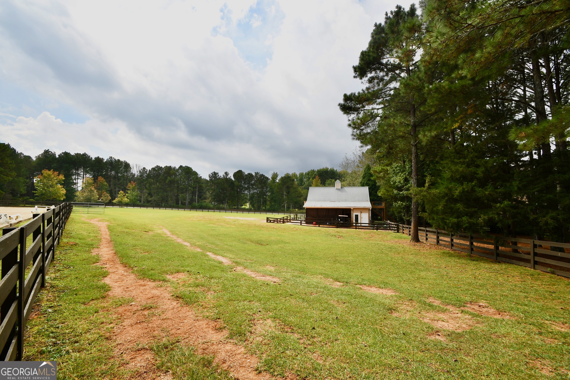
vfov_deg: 77.3
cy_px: 190
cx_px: 285
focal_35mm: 15
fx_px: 237
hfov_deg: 100.4
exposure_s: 1/250
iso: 110
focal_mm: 10
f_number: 8
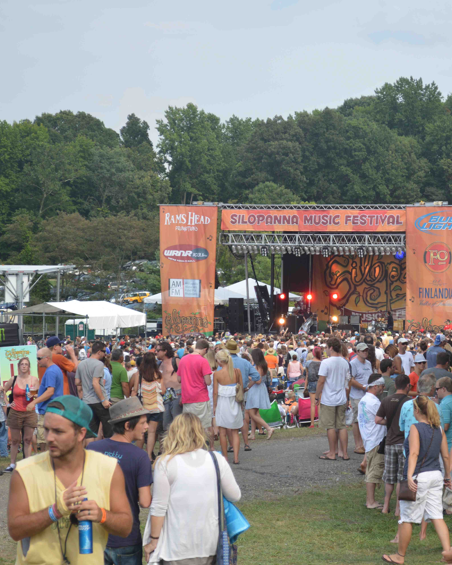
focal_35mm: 117
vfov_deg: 16.5
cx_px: 334
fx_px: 1952
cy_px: 282
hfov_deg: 13.2
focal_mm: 55
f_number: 6.3
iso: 100
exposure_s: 1/160
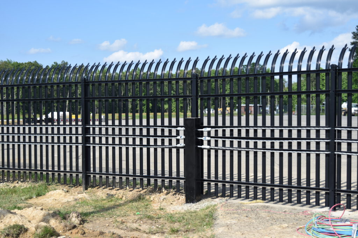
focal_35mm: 57
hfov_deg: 35.0
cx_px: 179
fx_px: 567
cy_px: 119
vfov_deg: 23.8
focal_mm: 38
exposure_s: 1/500
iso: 100
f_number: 4.8
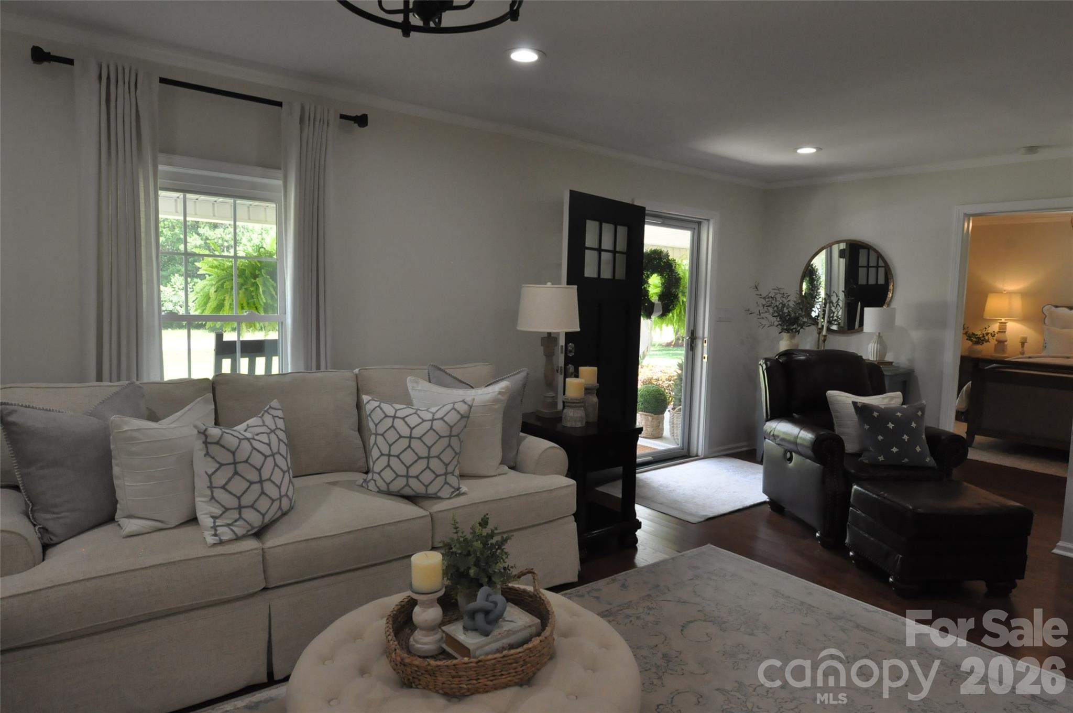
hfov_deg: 81.3
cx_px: 536
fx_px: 625
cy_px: 356
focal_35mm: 21
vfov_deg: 59.4
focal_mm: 14
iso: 1600
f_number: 7.1
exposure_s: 1/80
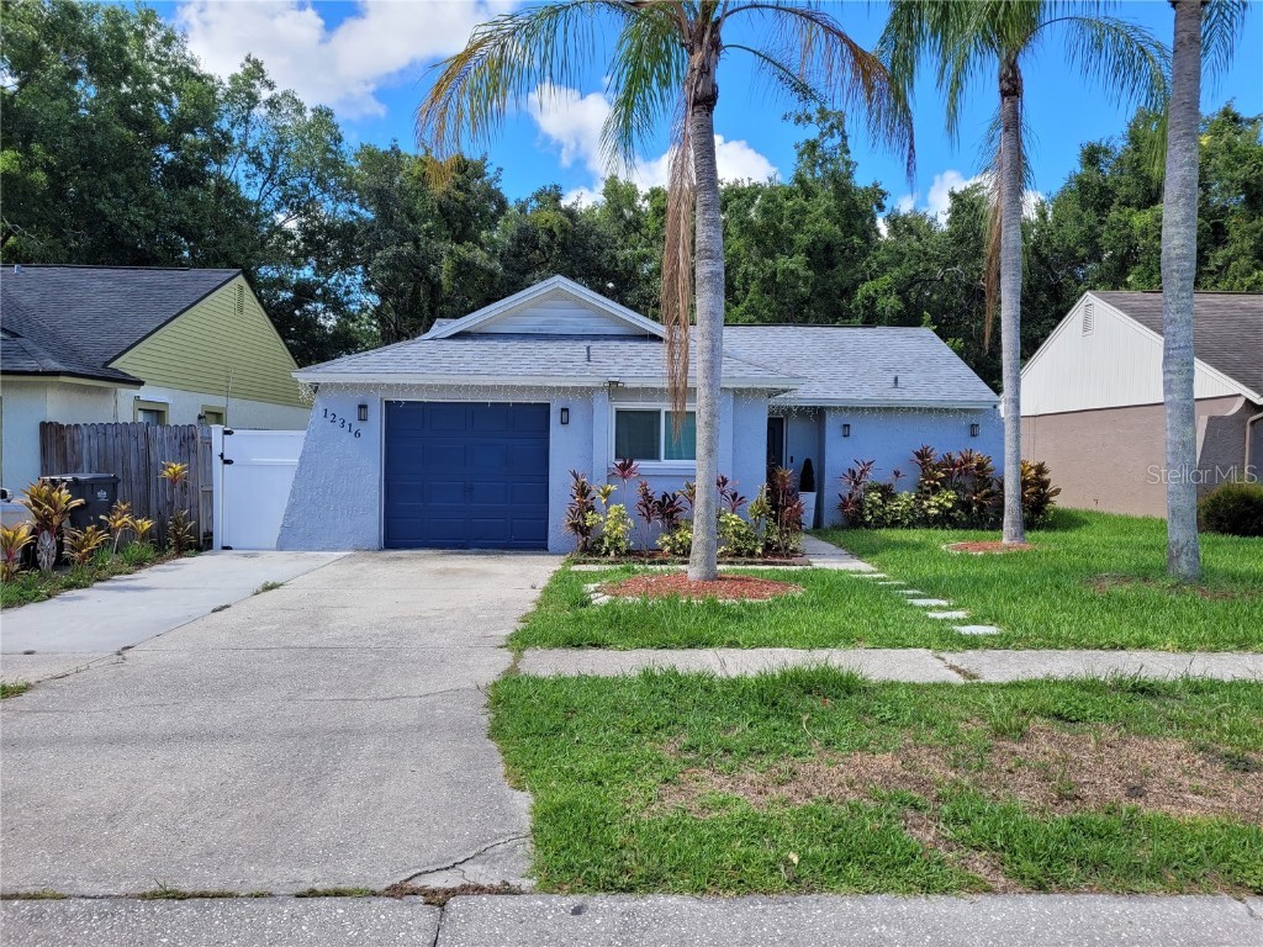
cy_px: 474
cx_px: 632
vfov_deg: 53.1
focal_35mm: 26
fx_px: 949
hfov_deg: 67.3
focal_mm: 5.4
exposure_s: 1/1027
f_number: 1.8
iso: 40
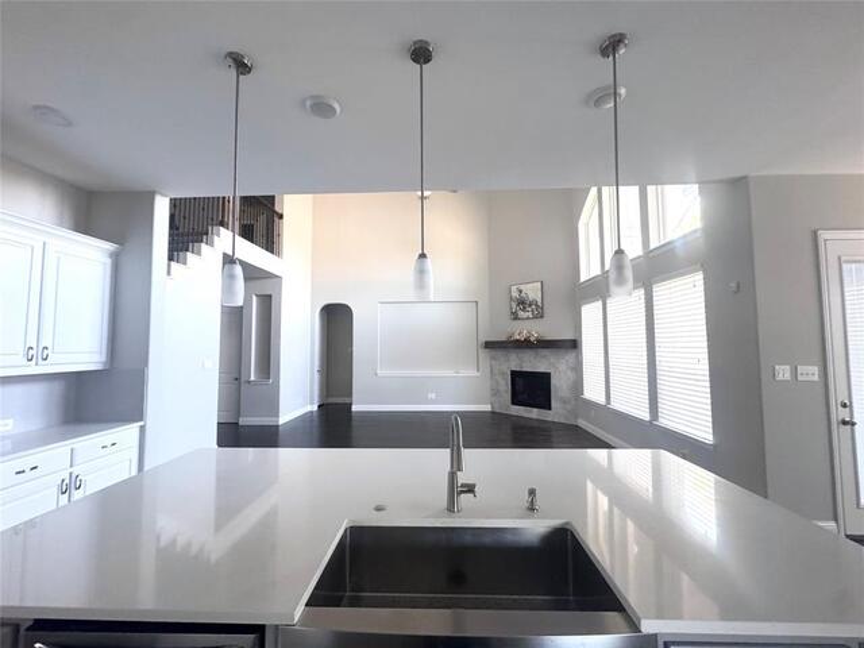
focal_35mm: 14
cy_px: 324
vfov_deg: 85.7
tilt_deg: +3.8
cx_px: 432
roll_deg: +0.3
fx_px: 349
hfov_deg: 102.1
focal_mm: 2.22
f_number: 2.2
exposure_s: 1/80
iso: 320
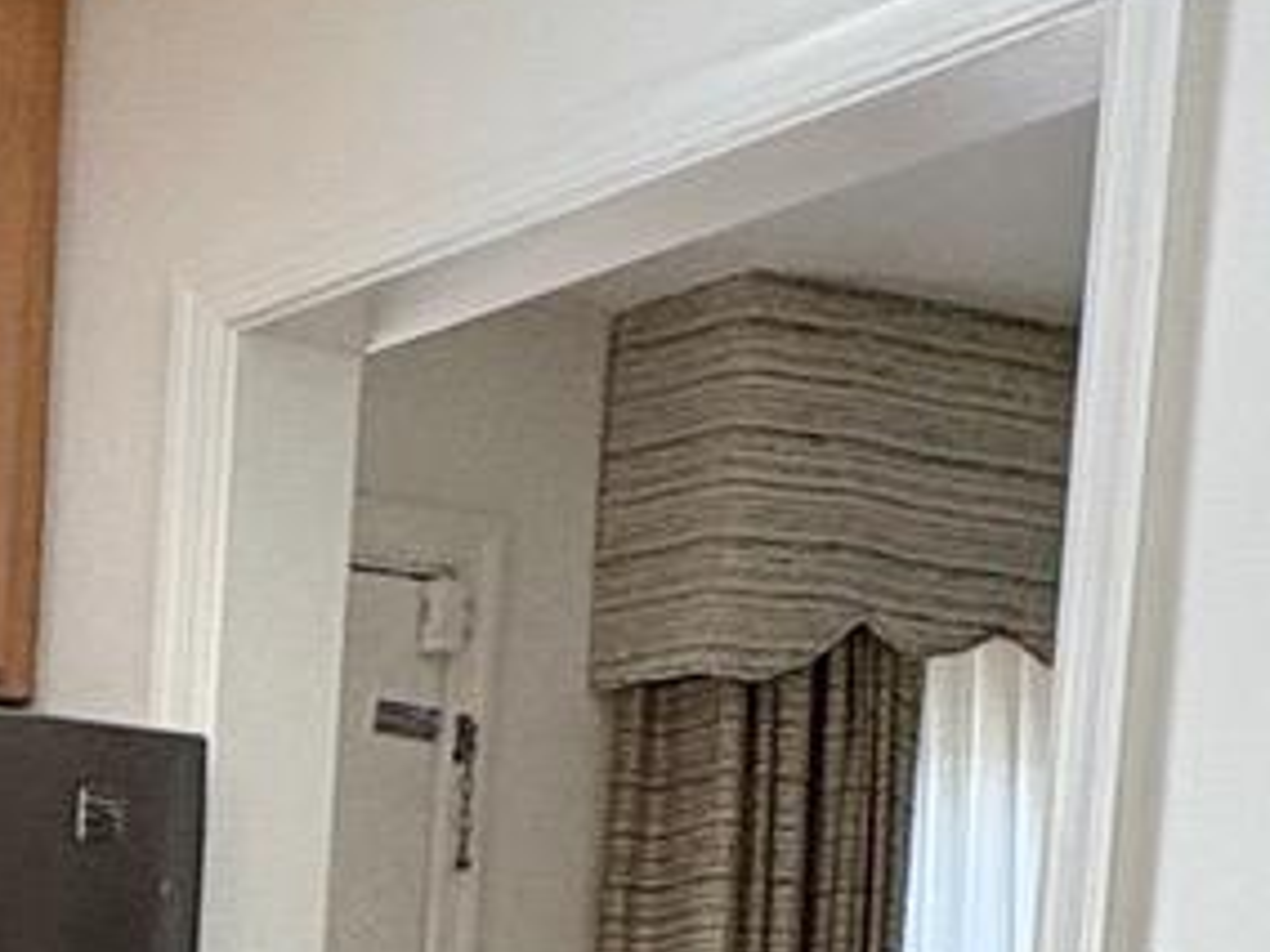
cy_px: 1725
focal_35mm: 101
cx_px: -800
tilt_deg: -5.0
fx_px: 3706
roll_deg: -1.2
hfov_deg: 17.0
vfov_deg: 13.2
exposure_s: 1/120
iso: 160
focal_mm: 2.22
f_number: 2.2
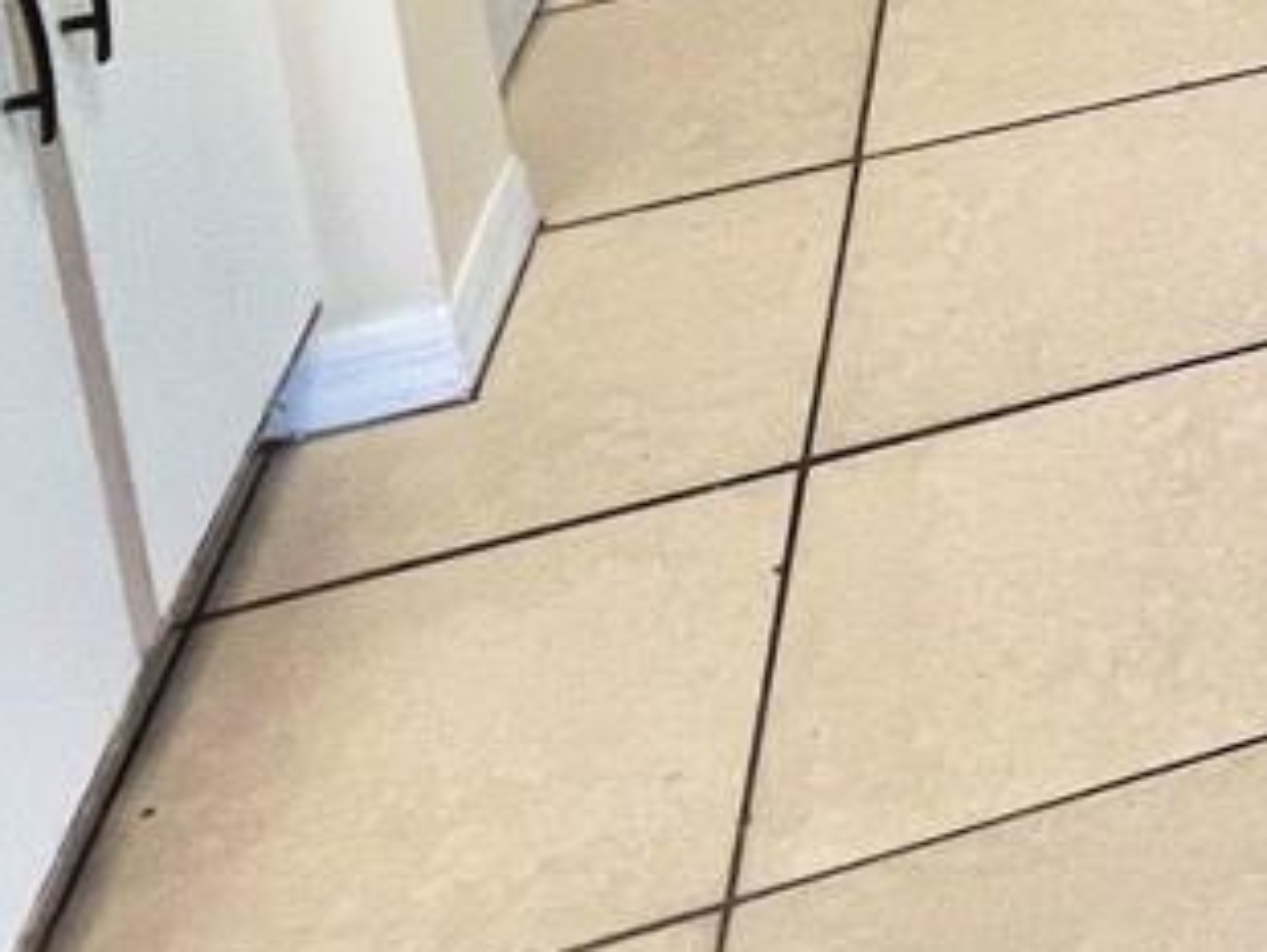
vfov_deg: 16.2
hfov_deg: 21.9
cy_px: -1021
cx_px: 2089
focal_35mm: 67
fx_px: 2454
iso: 125
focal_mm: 1.57
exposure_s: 1/120
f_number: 1.8
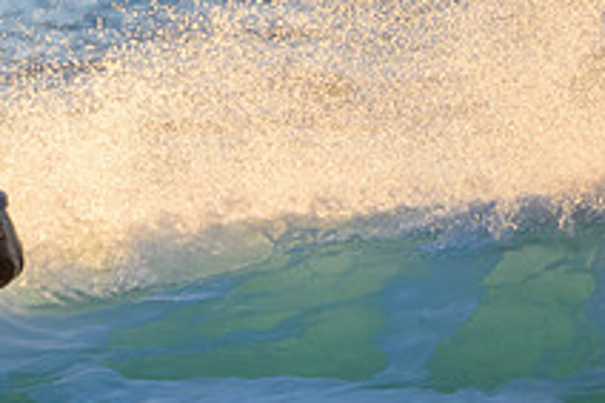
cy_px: 447
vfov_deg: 0.7
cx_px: -88
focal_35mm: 2056
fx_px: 34524
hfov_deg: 1.0
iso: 640
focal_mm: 500
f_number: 5.6
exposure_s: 1/1600
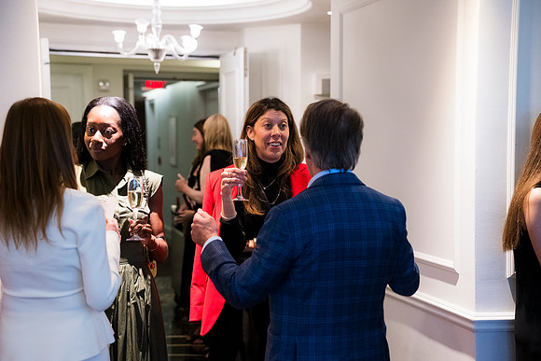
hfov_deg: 32.4
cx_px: 270
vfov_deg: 21.9
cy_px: 180
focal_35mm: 62
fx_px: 932
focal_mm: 62
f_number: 3.2
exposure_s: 1/160
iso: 3200
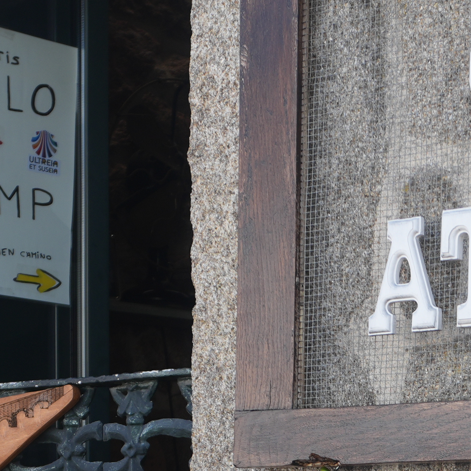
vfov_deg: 14.9
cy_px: 534
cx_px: 526
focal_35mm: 114
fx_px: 1752
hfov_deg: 14.9
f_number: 4.5
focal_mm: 21
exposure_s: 1/200
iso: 100
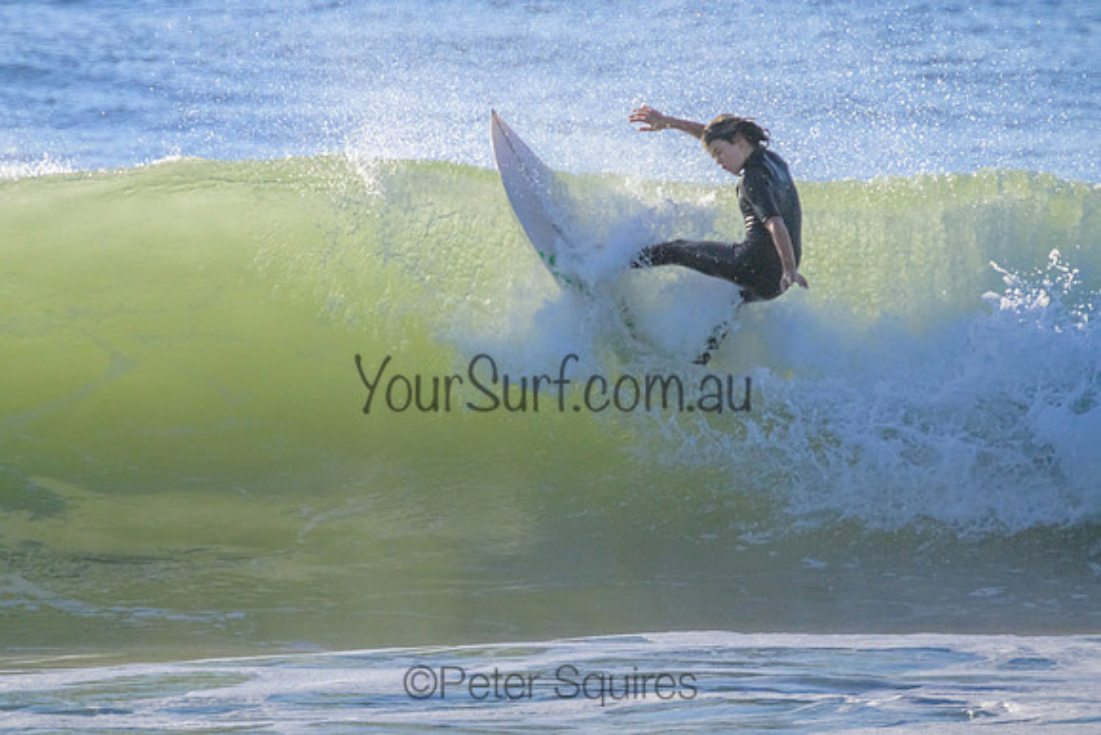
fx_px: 33587
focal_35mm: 1098
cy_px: 231
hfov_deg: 1.9
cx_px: 407
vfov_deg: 1.3
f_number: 11
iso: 1100
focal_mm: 800
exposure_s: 1/2000
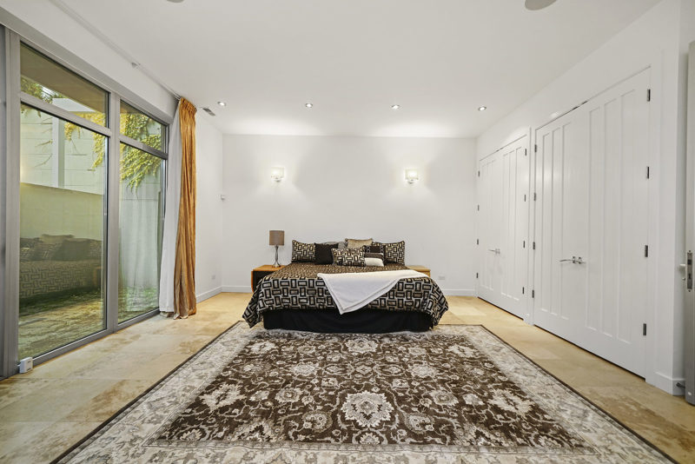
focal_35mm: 14
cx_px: 348
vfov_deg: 81.3
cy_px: 232
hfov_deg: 104.2
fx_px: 270
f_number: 4
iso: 400
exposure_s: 1/13
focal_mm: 14
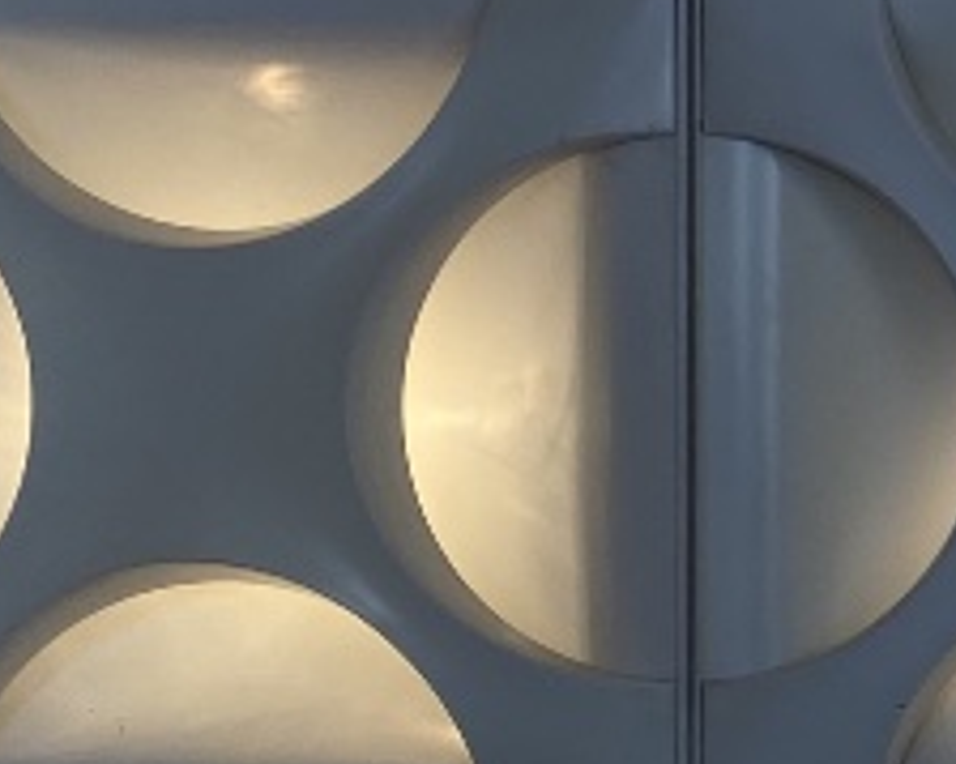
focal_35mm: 136
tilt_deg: -1.7
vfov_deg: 11.3
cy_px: 598
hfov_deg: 12.3
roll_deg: -0.8
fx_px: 3846
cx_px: 1976
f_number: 1.8
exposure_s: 1/125
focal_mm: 4.25
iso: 32
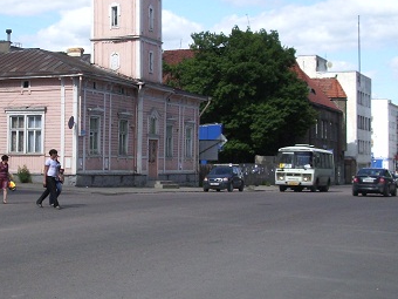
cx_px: 85
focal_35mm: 72
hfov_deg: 26.6
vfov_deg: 20.4
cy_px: 110
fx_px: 828
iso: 80
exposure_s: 1/640
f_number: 4.3
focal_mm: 5.8
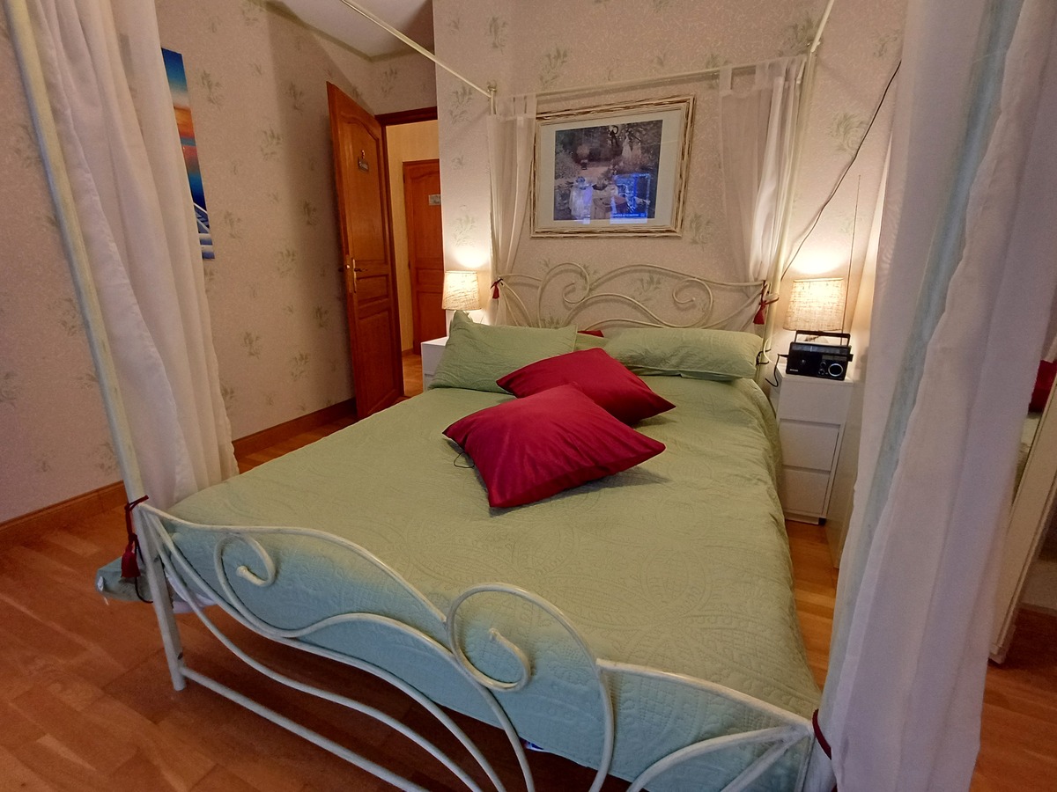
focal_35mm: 16
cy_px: 396
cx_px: 528
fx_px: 489
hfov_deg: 94.5
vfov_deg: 78.1
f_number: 2.2
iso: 160
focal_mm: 1.64
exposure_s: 1/33
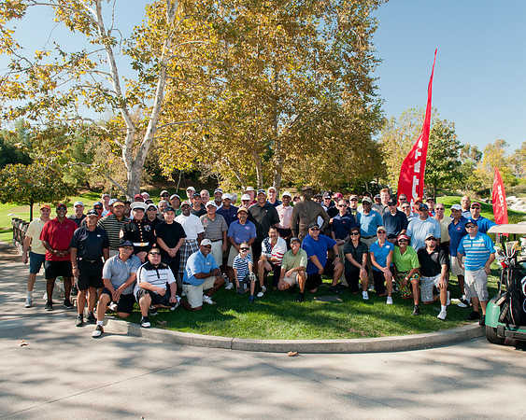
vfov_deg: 50.3
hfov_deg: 60.8
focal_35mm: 29
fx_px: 448
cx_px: 270
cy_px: 210
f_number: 5.6
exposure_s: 1/125
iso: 200
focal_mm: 17
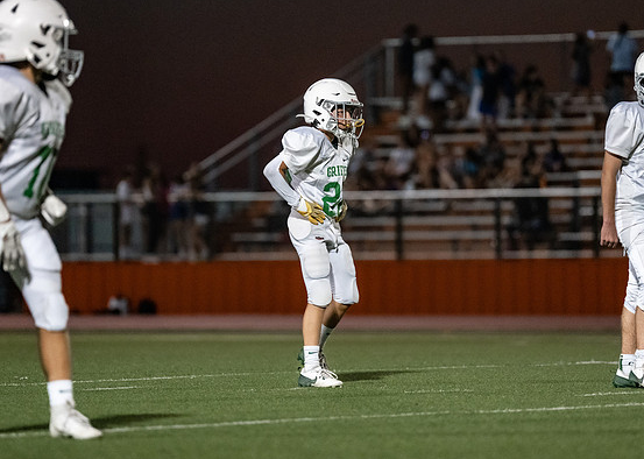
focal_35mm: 283
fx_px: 5172
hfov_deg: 7.1
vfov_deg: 5.1
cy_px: 206
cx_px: 327
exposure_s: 1/1000
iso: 4000
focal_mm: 200
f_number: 2.8
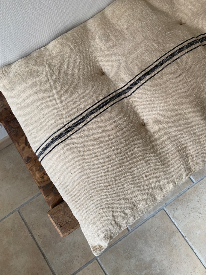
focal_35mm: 26
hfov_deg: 53.1
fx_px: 206
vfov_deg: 67.3
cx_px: 103
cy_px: 138
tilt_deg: -78.0
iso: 100
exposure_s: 1/50
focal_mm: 4.25
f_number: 1.8
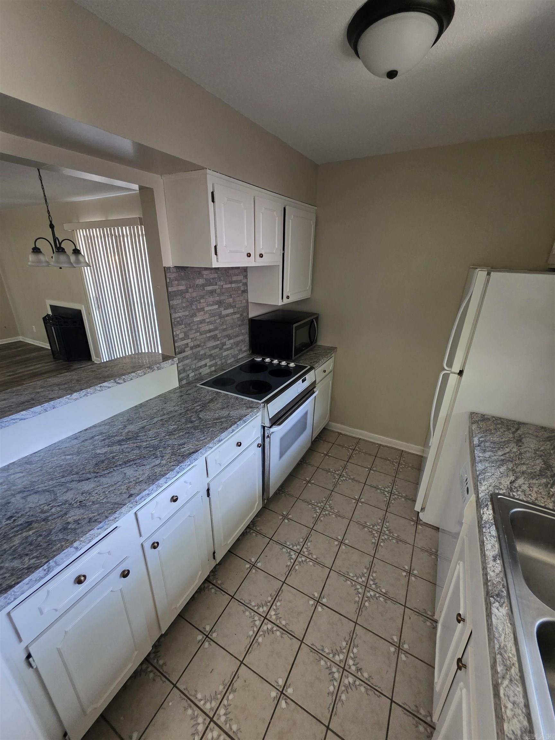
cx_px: 278
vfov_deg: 106.2
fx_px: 278
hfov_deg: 89.9
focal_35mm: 13
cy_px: 370
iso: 500
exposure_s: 1/60
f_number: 1.9
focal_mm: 2.2
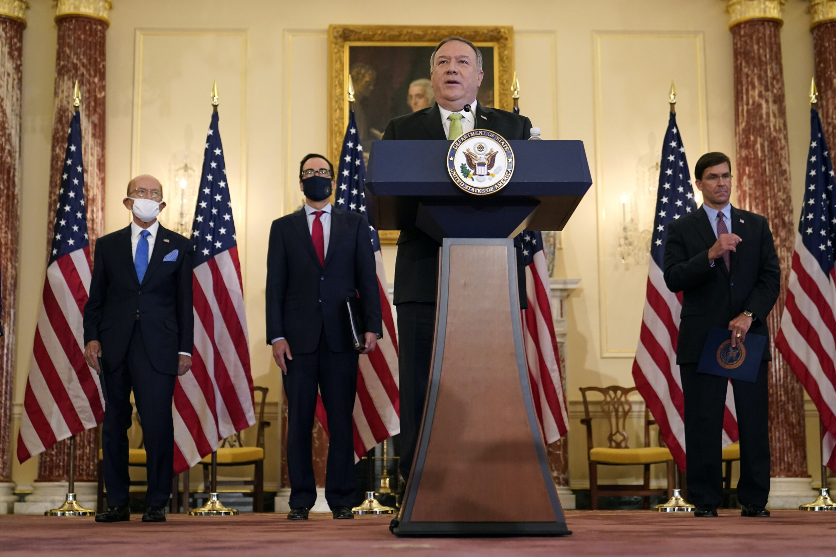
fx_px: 1231
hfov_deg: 37.5
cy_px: 278
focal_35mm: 53
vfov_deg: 25.5
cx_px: 418
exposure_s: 1/500
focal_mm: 53
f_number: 2.8
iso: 4000
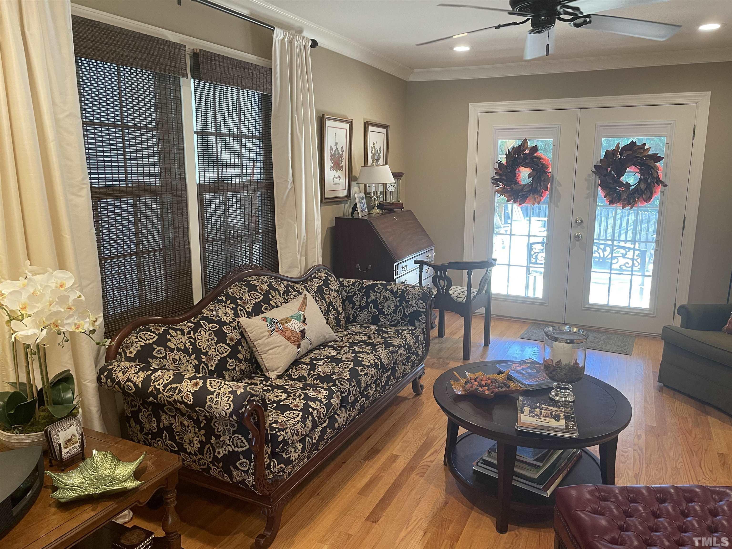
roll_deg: +0.0
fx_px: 550
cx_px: 366
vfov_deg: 53.1
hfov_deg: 67.3
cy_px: 274
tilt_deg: -11.0
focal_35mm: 26
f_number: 1.6
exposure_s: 1/60
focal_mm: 4.2
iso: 160
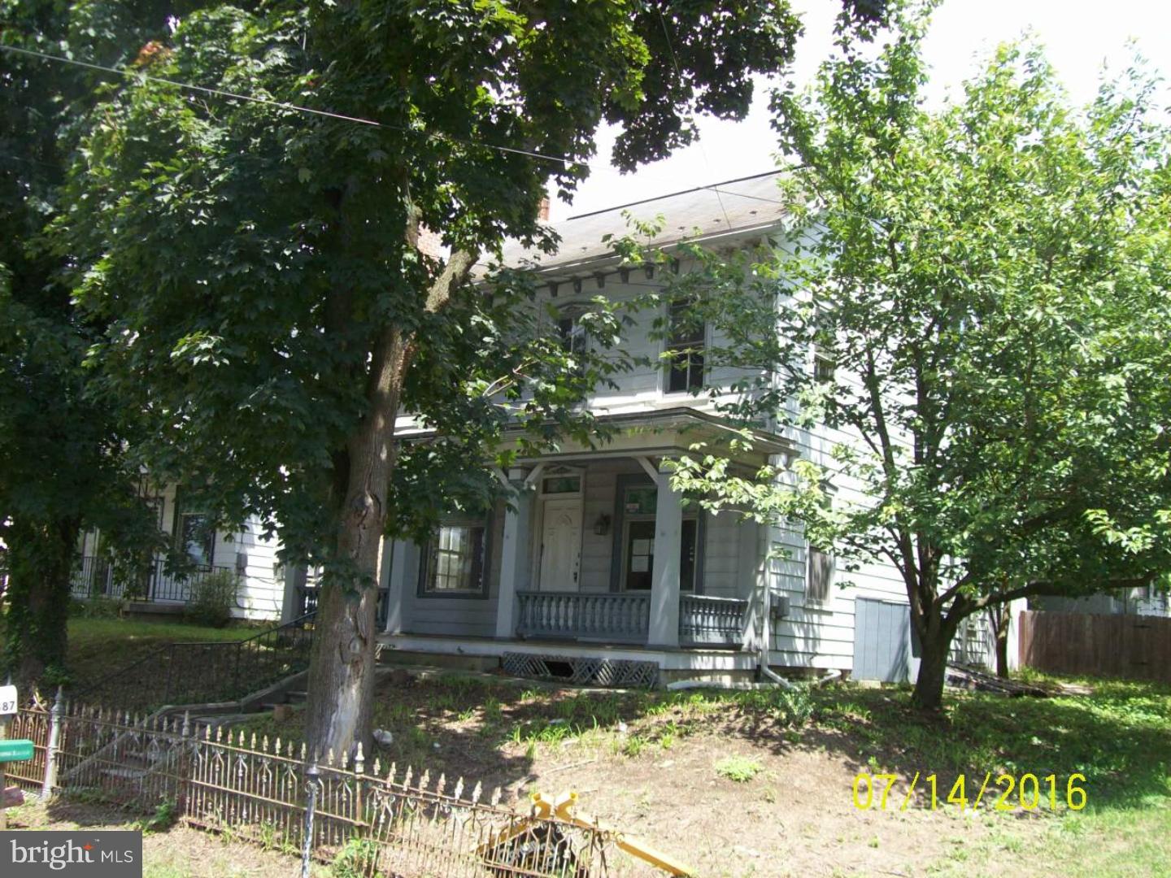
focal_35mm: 36
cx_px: 586
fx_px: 1218
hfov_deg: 51.4
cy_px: 439
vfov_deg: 39.7
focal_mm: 6
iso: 80
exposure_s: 1/374
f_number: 2.7
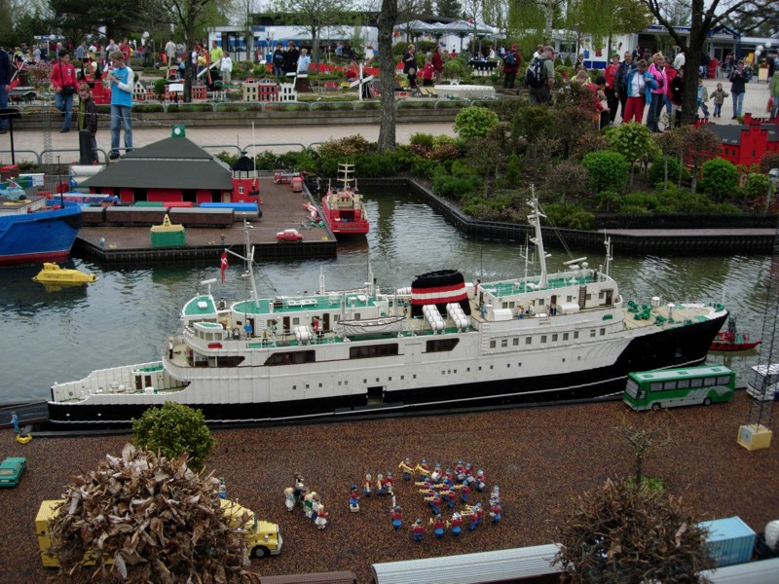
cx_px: 390
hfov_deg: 49.0
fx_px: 855
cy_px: 292
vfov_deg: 37.7
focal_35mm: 38
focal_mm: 7.8
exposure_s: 1/703
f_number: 2.8
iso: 64
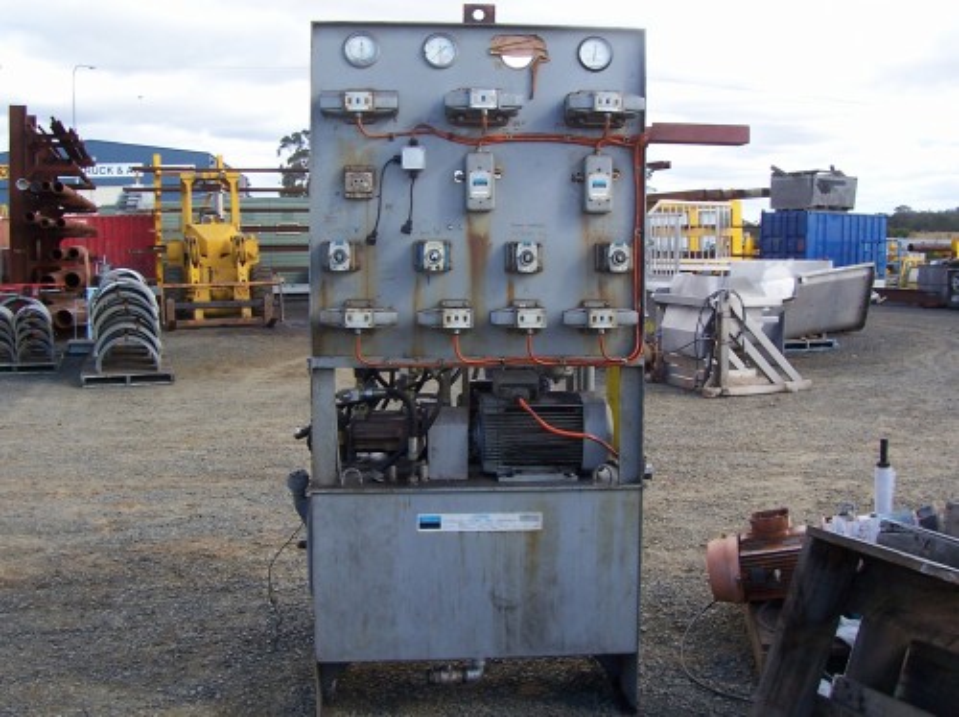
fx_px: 941
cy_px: 358
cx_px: 480
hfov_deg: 54.0
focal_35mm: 34
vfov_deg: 41.7
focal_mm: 5.6
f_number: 5.23
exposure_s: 1/143
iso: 80
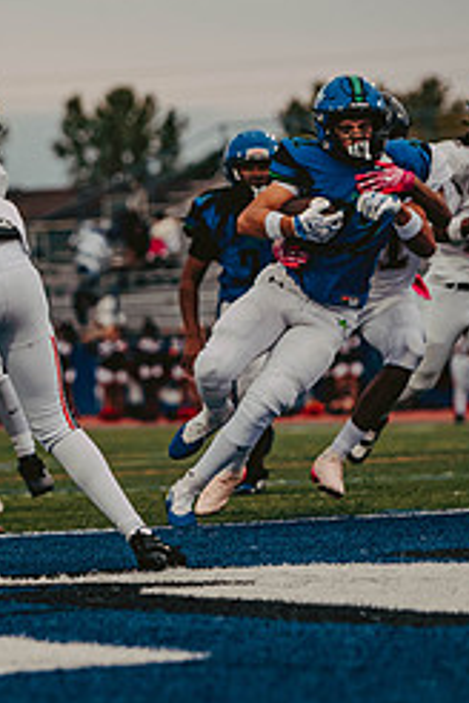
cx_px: -146
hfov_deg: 4.5
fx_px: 5999
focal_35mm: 307
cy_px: 279
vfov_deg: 6.7
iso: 800
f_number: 3.2
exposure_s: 1/1000
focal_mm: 130
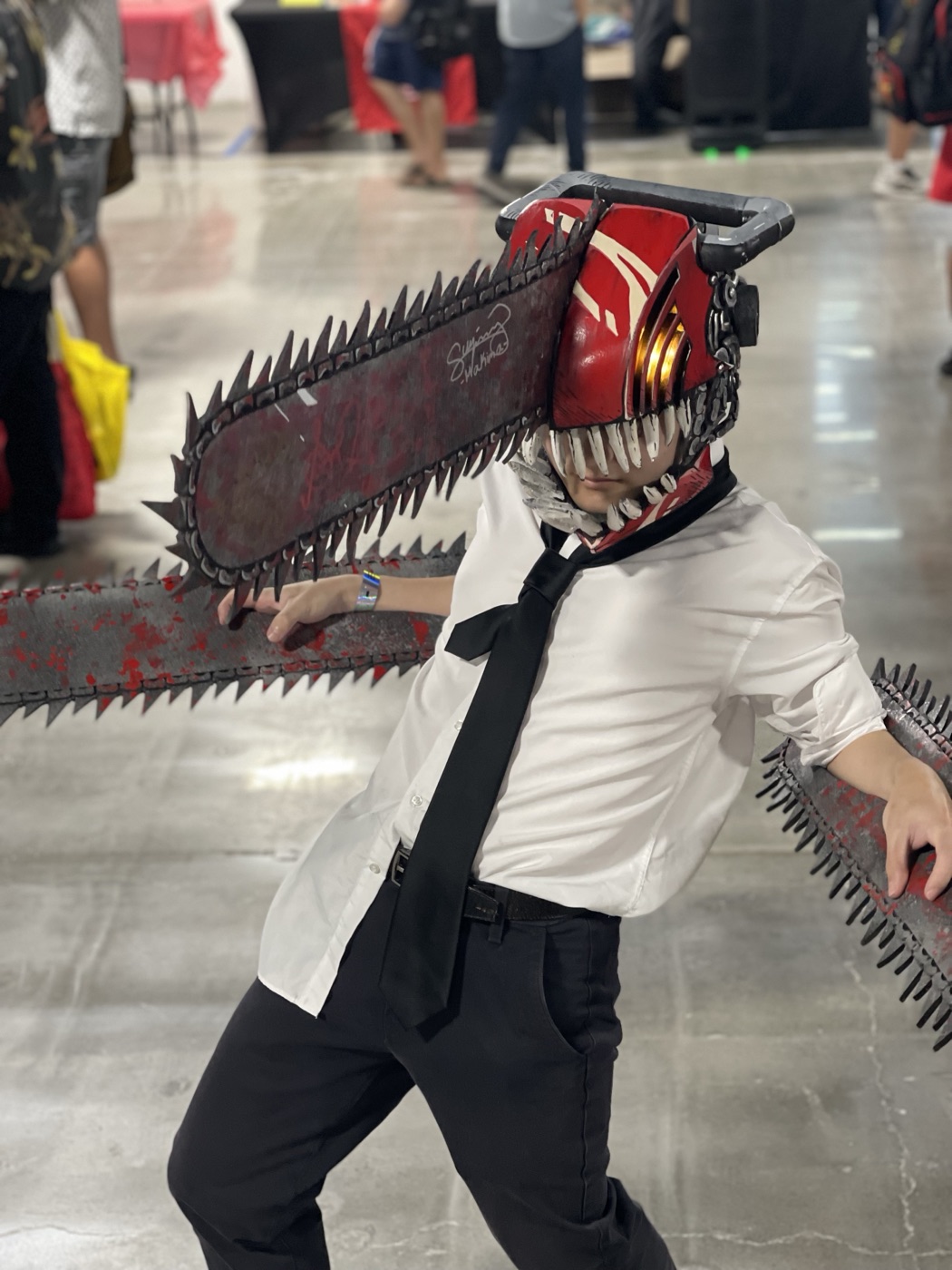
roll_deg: +2.6
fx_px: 2347
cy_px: 635
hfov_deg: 22.9
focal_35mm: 64
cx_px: 476
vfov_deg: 30.3
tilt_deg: -19.2
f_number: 2.2
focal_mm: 7.5
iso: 160
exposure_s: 1/40
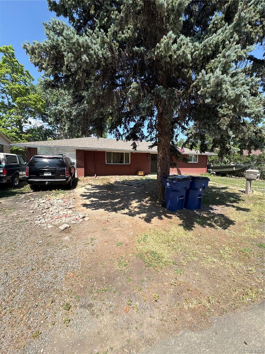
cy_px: 177
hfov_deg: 85.7
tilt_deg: -5.9
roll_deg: -2.8
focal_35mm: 14
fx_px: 143
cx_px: 132
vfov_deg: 102.1
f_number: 2.2
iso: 40
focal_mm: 2.22
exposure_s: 1/956
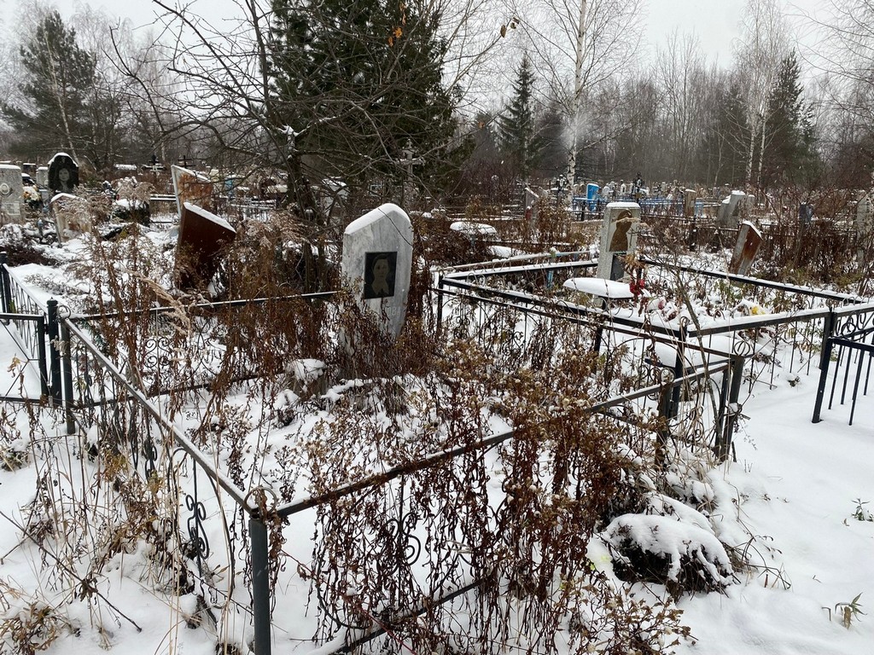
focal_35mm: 26
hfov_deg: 67.3
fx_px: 656
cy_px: 328
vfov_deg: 53.1
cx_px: 437
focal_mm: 4.25
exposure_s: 1/400
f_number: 1.8
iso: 32
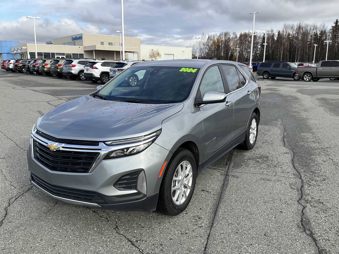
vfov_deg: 46.8
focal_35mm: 30
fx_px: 294
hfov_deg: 60.0
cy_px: 124
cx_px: 166
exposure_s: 1/792
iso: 25
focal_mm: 3
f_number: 1.8
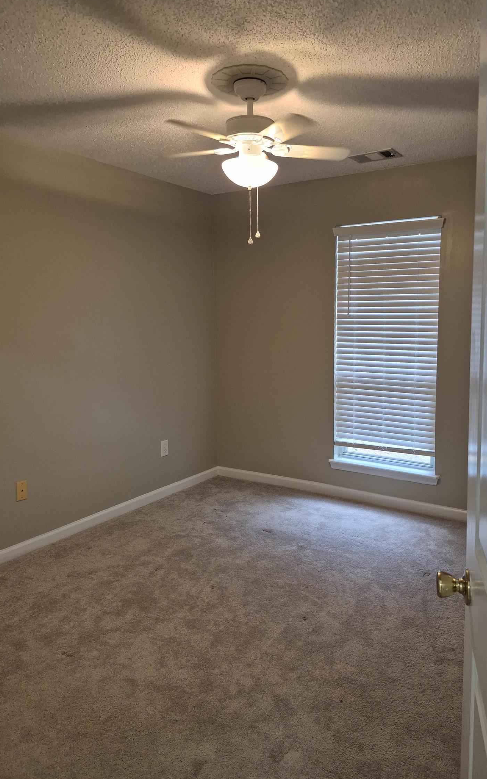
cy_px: 384
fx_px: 531
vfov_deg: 72.5
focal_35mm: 25
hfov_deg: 49.1
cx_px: 275
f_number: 1.8
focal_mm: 5.4
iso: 500
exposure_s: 1/120
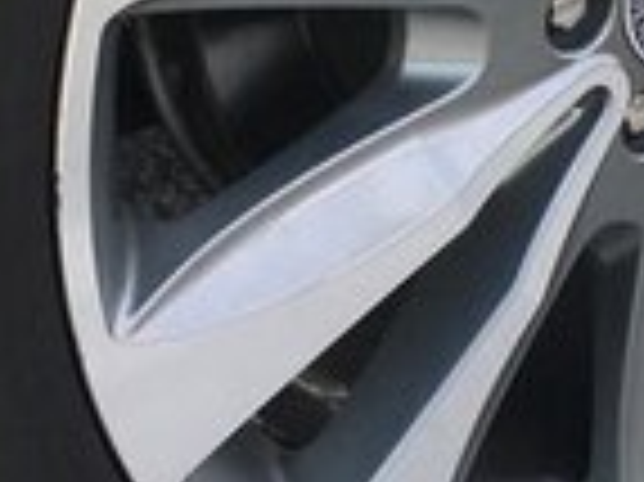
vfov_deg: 10.7
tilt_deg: -24.7
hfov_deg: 14.7
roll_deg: -1.7
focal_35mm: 134
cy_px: -196
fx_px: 2491
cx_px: 401
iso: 25
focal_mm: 4.15
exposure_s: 1/565
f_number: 2.2
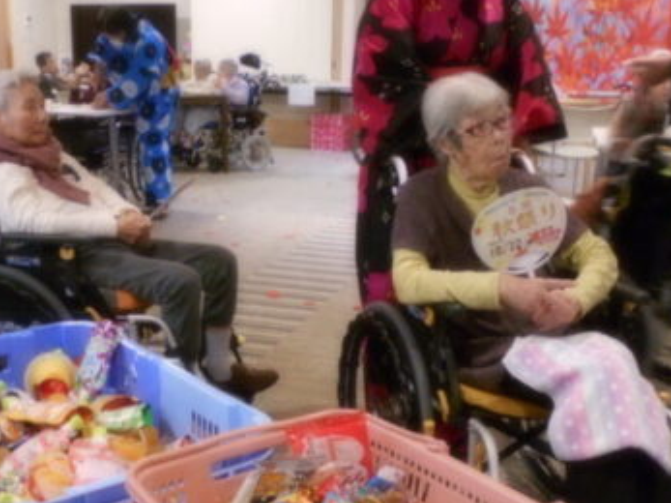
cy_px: 292
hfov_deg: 42.0
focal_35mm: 45
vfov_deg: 32.1
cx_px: 284
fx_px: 872
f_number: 3.2
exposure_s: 1/30
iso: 360
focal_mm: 4.6
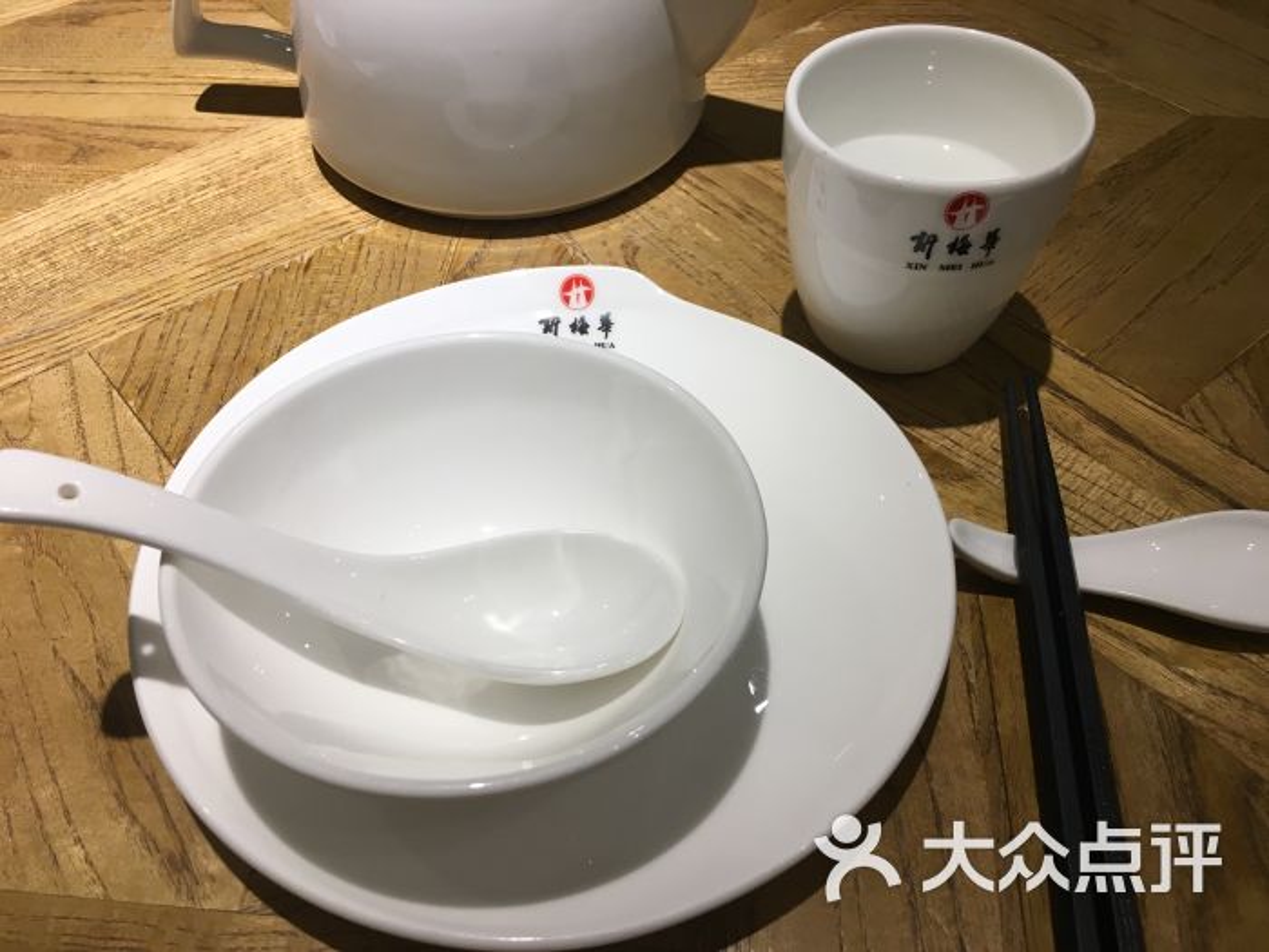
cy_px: 476
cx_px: 634
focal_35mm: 29
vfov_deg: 48.2
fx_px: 1063
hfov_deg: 61.7
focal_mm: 4.15
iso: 25
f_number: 2.2
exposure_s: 1/33
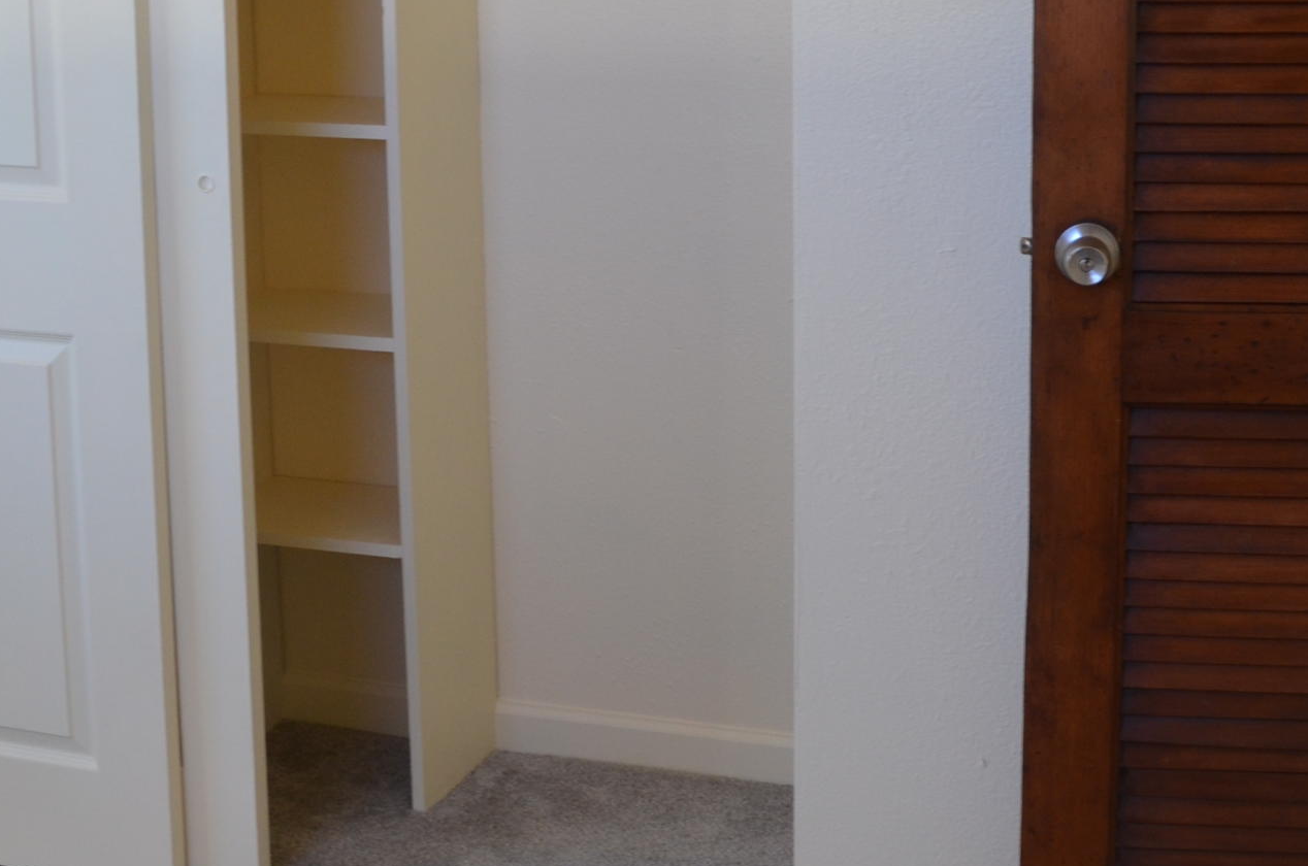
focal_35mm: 71
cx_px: 665
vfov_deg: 19.0
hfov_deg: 28.5
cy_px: 230
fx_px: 2574
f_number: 5.6
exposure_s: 1/125
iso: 400
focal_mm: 20
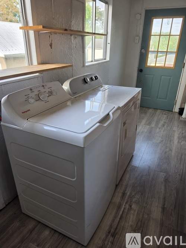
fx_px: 165
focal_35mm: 23
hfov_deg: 58.9
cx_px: 93
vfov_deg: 73.9
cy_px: 124
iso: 20
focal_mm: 6.5
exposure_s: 1/180
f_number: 1.4
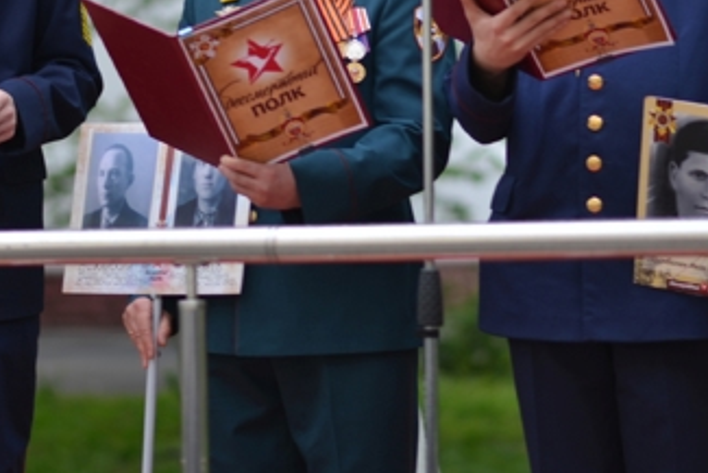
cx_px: 354
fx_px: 3856
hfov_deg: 10.5
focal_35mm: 196
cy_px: 85
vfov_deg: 7.0
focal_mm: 85
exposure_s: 1/200
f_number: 1.8
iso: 100
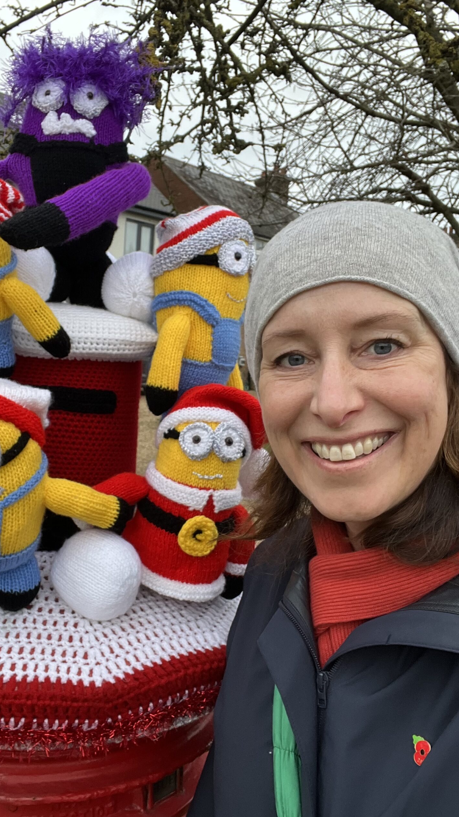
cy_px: 411
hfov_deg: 35.5
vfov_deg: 59.5
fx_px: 714
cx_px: 186
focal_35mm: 33
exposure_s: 1/121
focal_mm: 2.71
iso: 64
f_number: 2.2
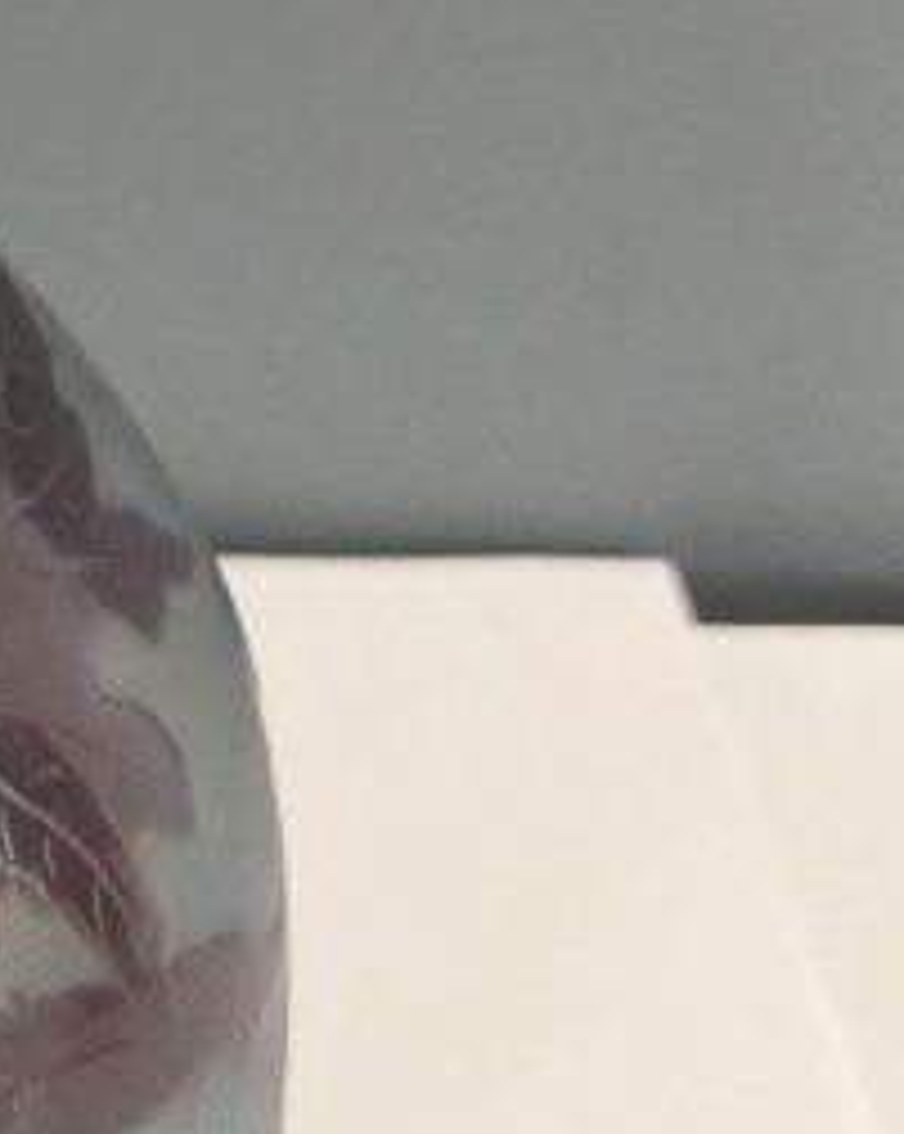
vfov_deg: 16.8
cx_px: -517
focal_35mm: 107
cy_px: -400
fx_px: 3585
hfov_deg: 13.4
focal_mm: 5.4
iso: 500
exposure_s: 1/120
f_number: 1.8
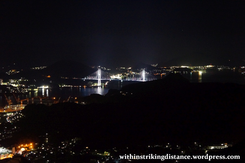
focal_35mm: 50
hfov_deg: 40.0
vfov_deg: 27.2
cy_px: 82
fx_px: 336
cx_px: 122
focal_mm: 33
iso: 3200
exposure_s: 1/3
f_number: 4.5
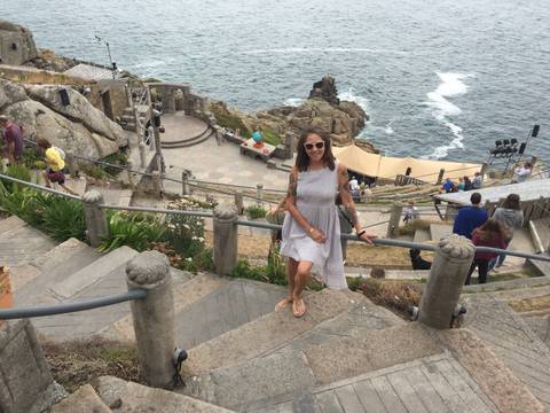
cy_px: 206
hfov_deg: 61.7
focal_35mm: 29
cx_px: 275
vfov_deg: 48.2
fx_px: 461
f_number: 2.2
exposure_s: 1/1364
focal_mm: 4.15
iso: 32
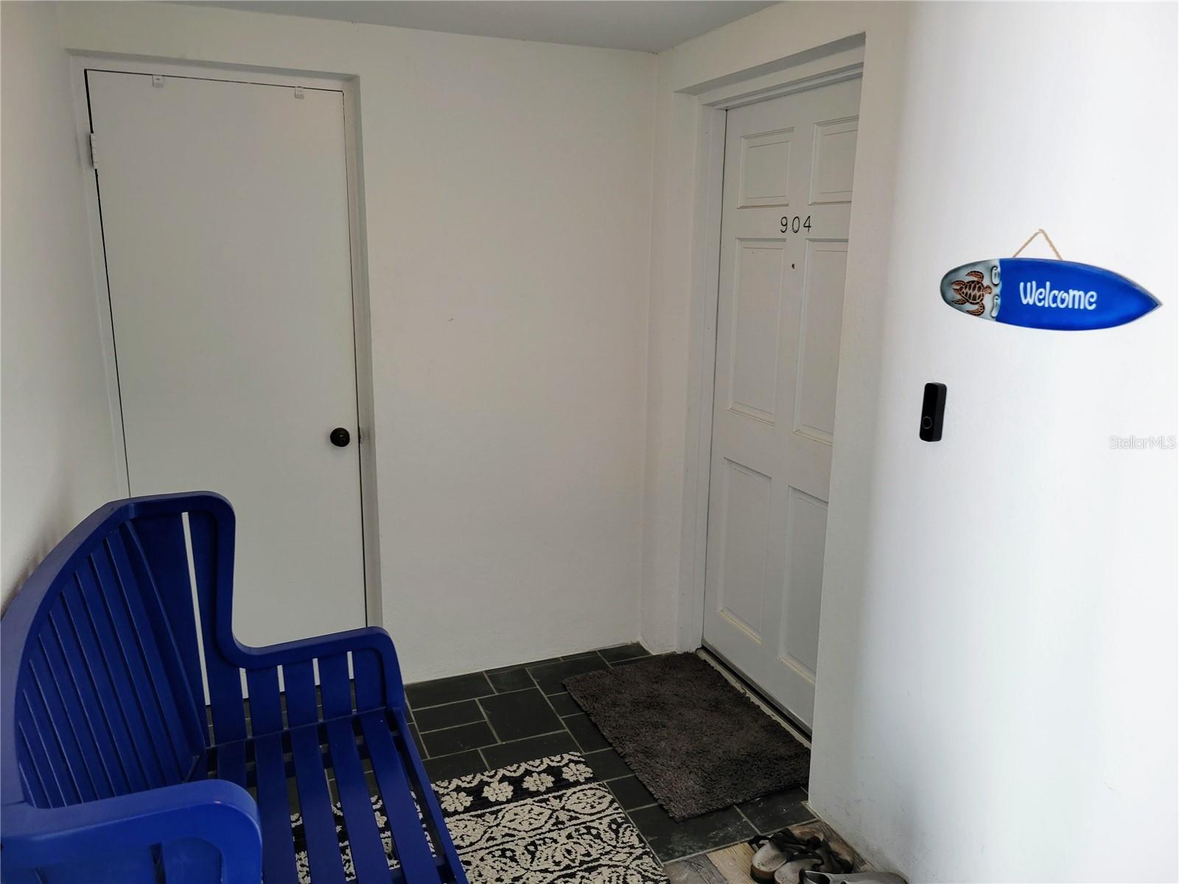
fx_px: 886
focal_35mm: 26
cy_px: 442
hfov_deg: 67.3
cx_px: 590
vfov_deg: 53.1
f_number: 1.8
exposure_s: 1/120
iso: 100
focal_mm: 5.4
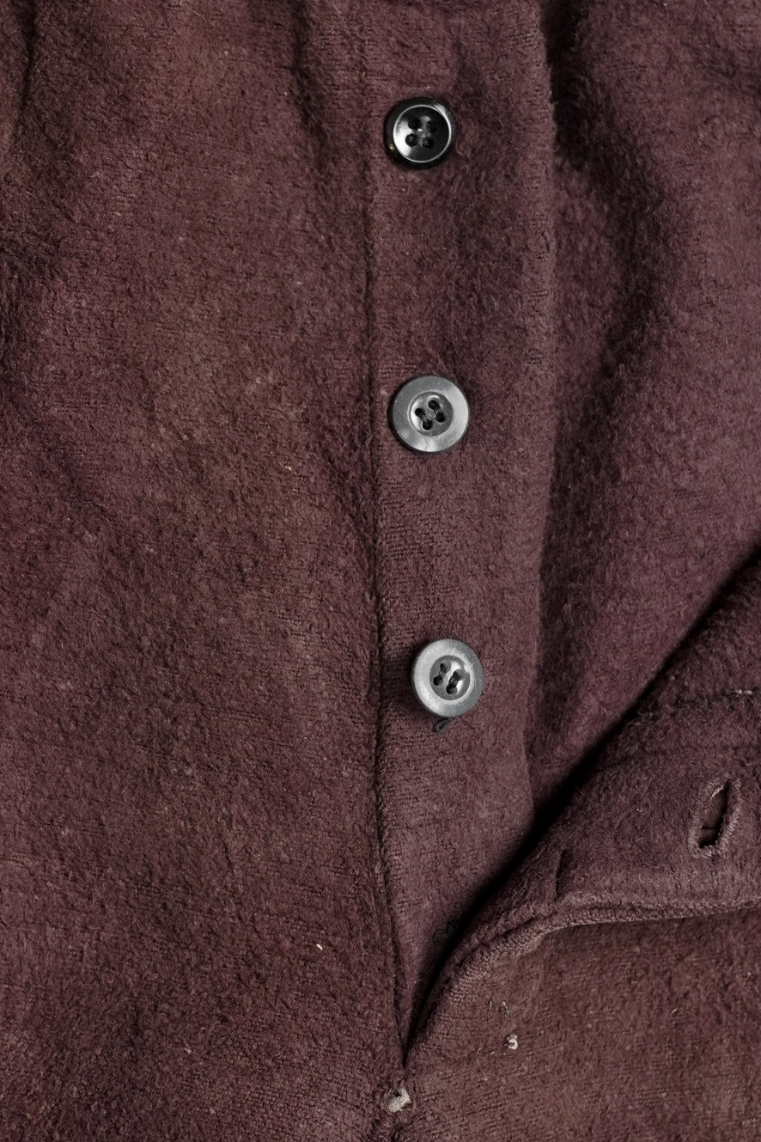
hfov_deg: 13.1
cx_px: 99
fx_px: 3297
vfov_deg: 19.6
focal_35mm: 104
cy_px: 540
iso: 400
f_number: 3.5
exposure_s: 1/60
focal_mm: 32
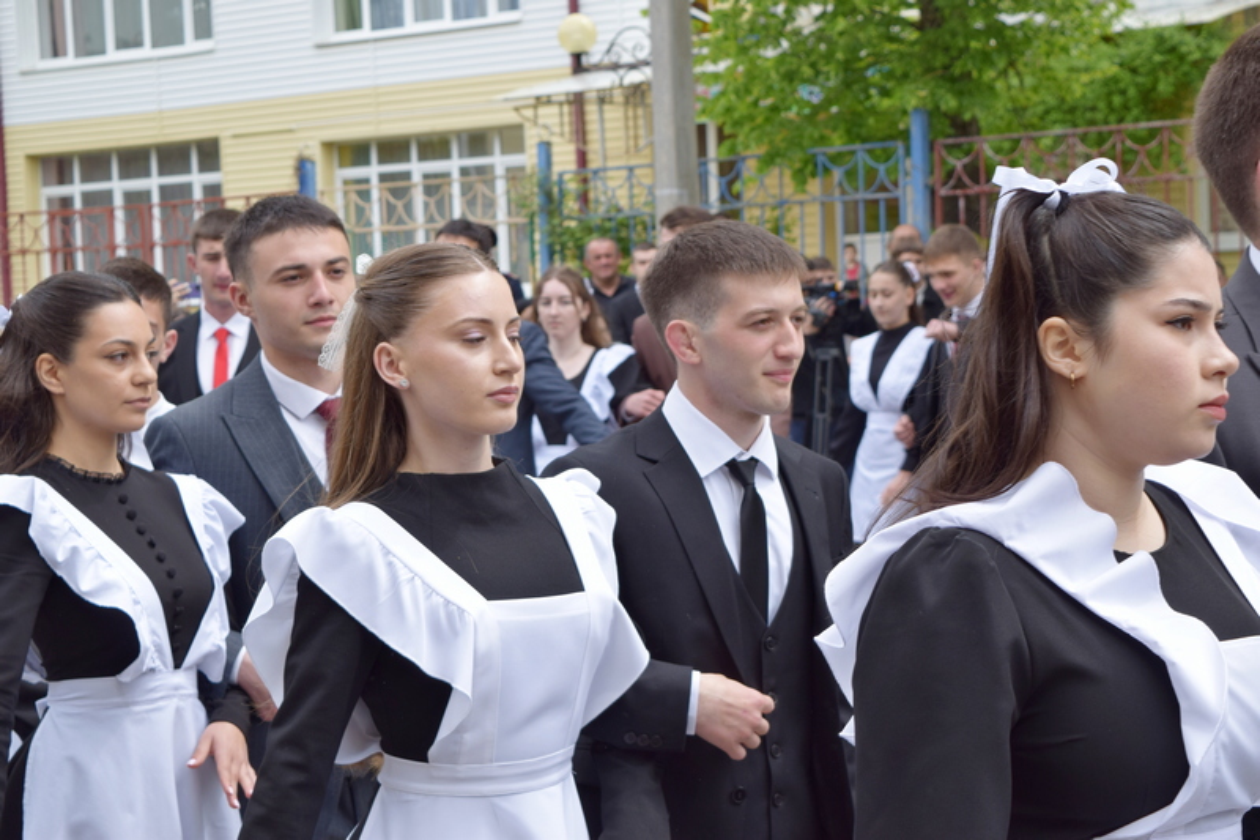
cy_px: 420
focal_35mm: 82
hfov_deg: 24.6
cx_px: 630
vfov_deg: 16.5
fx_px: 2887
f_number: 9
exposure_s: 1/320
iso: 200
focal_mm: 55
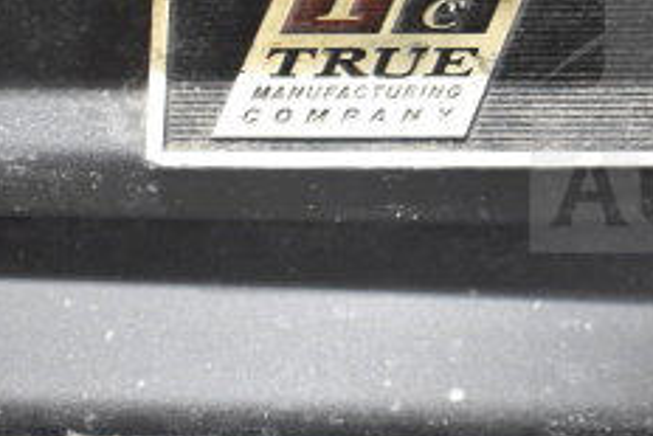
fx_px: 1930
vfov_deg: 12.8
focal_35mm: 106
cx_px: 844
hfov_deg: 18.0
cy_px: 30
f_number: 4
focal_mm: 27
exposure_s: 1/40
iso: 3200
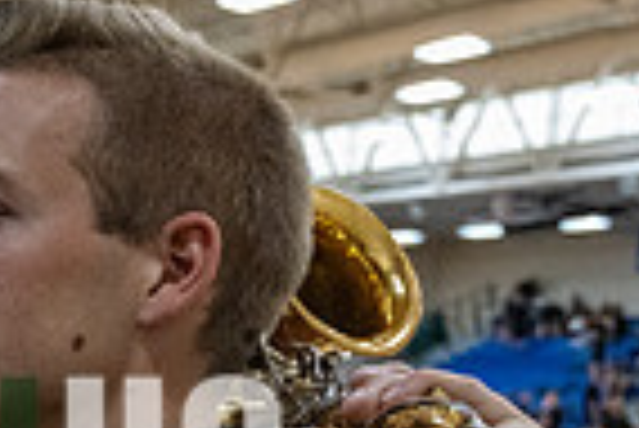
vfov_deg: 17.2
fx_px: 1350
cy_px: 500
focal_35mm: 76
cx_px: 81
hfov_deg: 25.9
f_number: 4
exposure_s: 1/800
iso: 8000
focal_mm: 24
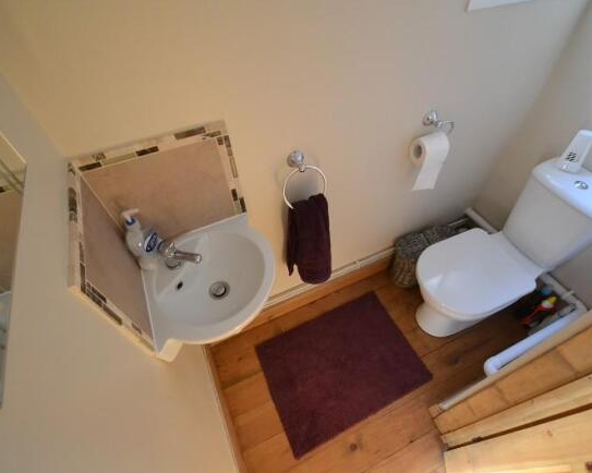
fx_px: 298
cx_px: 334
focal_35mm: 17
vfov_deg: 76.9
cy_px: 236
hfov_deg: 89.2
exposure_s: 1/40
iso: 3200
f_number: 3.5
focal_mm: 10
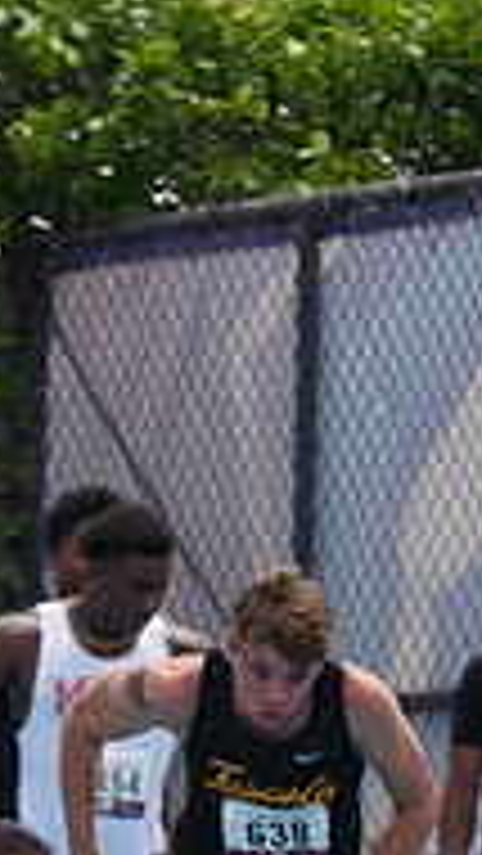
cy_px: 866
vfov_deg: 1.1
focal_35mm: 1921
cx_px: -820
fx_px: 43609
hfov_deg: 0.6
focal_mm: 600
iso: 500
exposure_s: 1/1600
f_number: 6.3
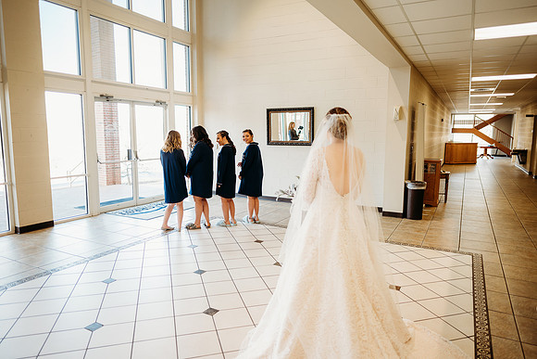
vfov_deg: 53.2
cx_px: 268
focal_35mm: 24
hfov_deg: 73.7
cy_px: 180
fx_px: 358
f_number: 1.8
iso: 400
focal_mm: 24
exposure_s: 1/160
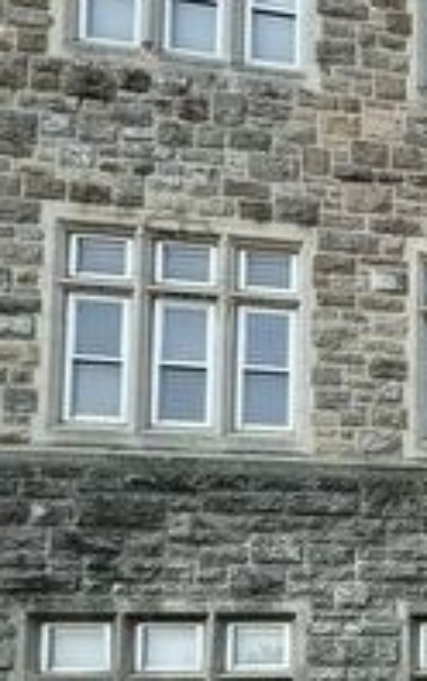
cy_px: 671
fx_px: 1116
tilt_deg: +7.0
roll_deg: +2.7
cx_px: 937
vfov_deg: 31.6
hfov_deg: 15.5
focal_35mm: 60
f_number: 2.2
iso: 40
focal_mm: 2.22
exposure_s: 1/804
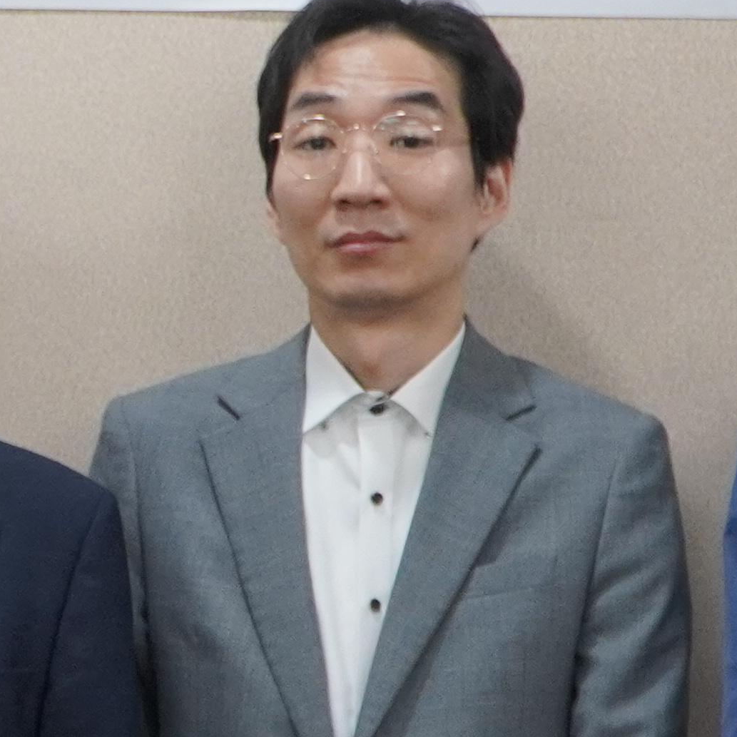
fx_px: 5527
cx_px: -343
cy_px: 418
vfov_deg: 7.6
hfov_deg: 7.5
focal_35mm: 229
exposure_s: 1/160
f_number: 4
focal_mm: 31
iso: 1000
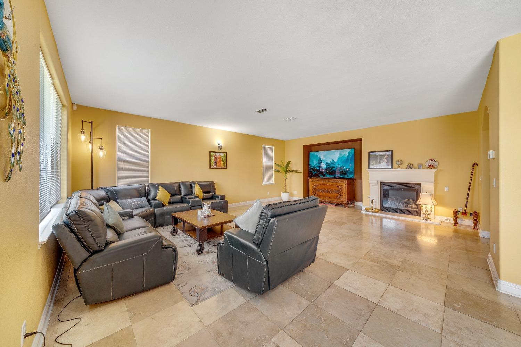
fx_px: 174
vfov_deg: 90.0
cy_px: 174
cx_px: 260
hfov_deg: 112.6
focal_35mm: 12
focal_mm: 12
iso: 200
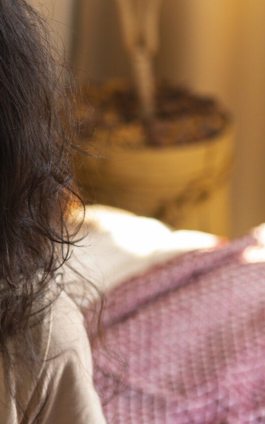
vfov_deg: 12.4
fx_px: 1941
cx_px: -146
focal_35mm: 168
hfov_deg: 7.7
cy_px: 347
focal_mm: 55
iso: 320
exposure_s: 1/125
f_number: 3.2
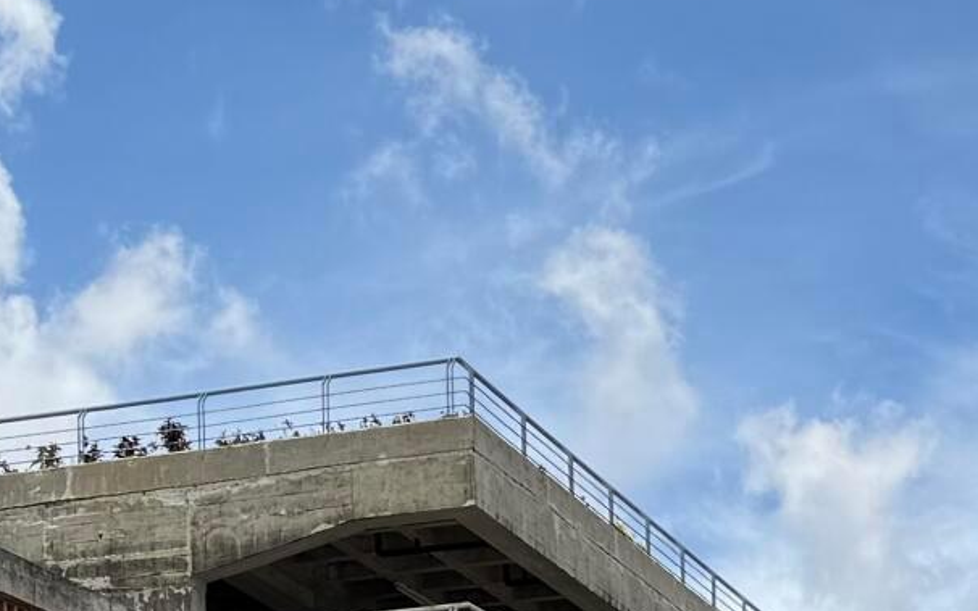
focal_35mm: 126
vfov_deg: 9.7
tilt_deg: +2.9
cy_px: 1195
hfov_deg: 16.6
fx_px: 3359
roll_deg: +2.1
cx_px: 525
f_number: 1.78
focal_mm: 6.76
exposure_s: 1/4975
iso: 80
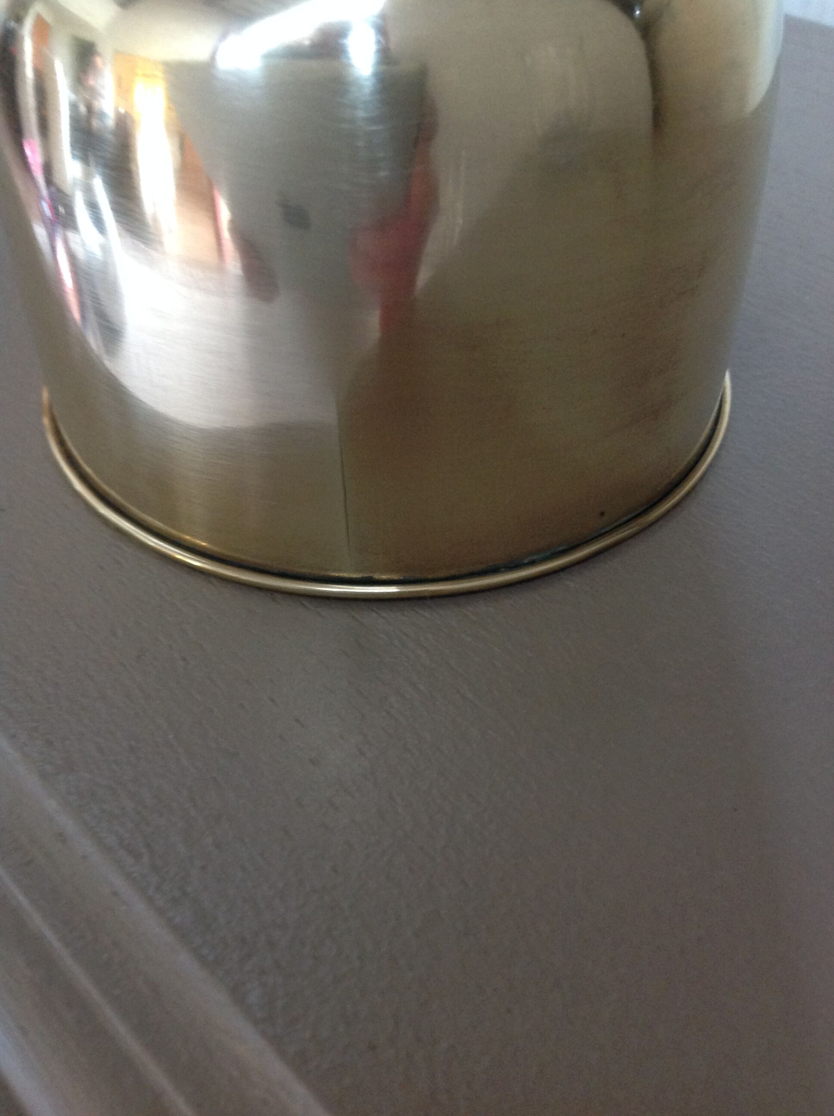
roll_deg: +2.8
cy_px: 558
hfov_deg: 40.6
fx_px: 1127
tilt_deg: -43.1
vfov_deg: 52.7
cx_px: 417
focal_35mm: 35
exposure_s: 1/15
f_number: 2.4
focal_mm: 4.28
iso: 250
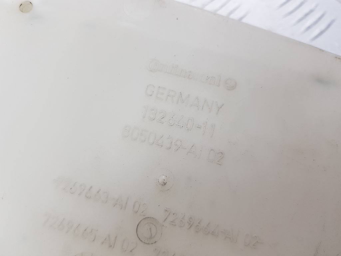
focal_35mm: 26
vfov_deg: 53.1
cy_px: 128
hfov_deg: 67.3
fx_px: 256
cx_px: 170
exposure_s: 1/100
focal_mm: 4.2
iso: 64
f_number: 1.7
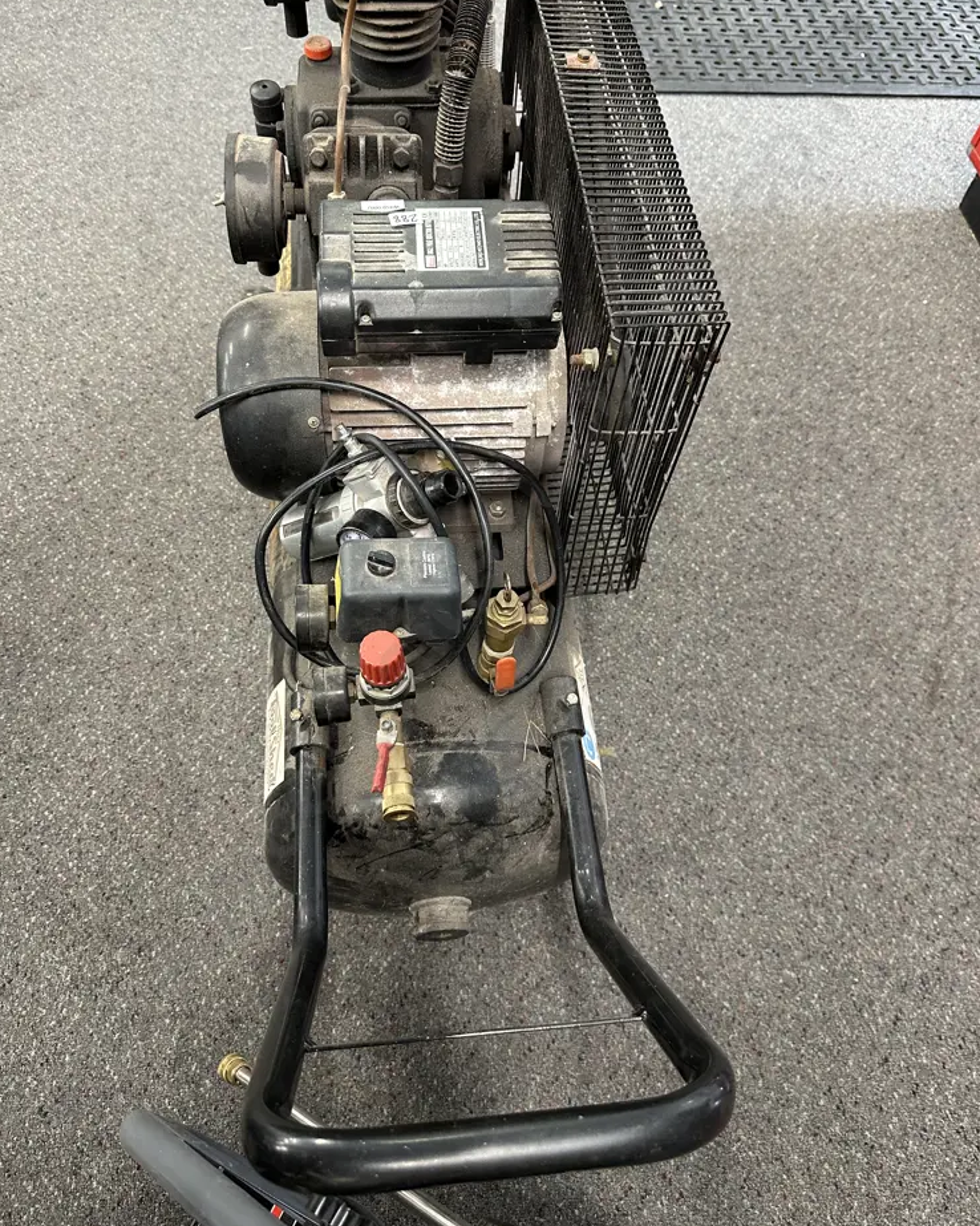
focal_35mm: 26
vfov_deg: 66.0
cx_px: 471
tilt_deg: -57.4
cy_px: 576
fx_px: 943
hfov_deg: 54.9
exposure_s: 1/50
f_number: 1.78
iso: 320
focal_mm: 6.86
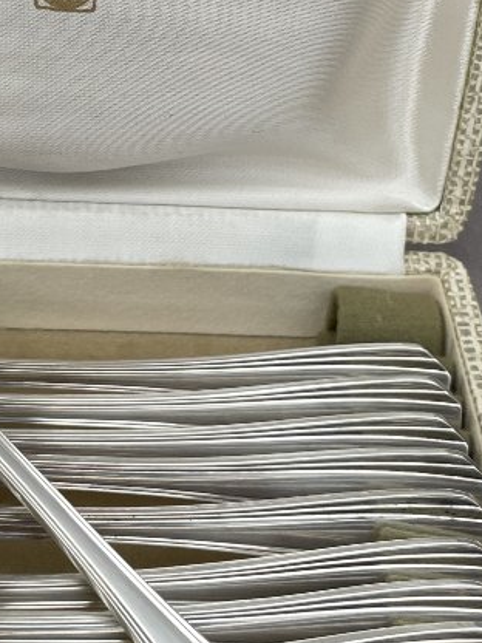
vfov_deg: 25.8
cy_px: 192
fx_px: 1392
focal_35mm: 75
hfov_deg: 19.4
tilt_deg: -40.1
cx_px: 77
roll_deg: -3.9
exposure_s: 1/121
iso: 50
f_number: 1.6
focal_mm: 4.2
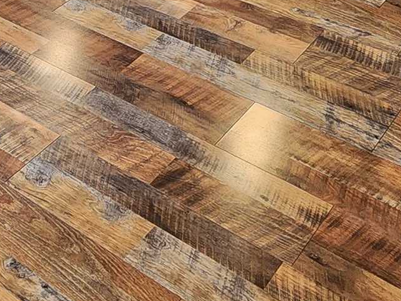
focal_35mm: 62
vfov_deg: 19.4
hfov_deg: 31.1
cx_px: 250
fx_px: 718
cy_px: -199
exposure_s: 1/60
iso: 400
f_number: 2.2
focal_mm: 2.2
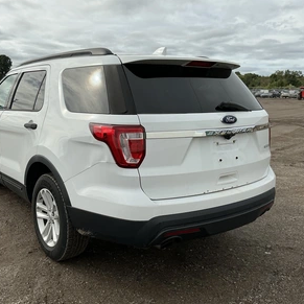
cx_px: 118
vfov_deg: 48.4
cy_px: 154
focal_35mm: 34
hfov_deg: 48.1
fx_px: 338
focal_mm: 3
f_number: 1.8
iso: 25
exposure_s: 1/2058
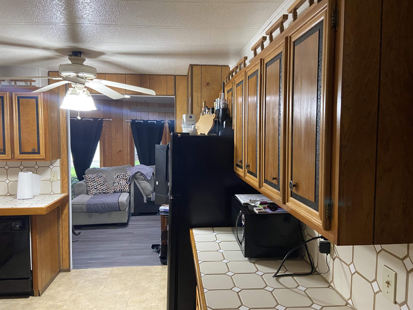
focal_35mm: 26
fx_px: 310
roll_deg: -0.7
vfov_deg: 53.1
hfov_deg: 67.3
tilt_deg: -3.7
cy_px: 155
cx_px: 206
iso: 400
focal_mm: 4.25
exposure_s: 1/60
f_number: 1.8
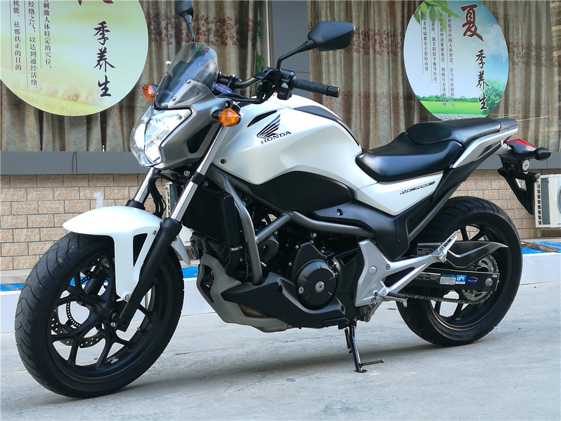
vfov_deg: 26.1
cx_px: 280
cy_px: 210
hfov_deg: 34.3
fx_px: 908
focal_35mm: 56
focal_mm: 4.04
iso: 80
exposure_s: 1/50
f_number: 2
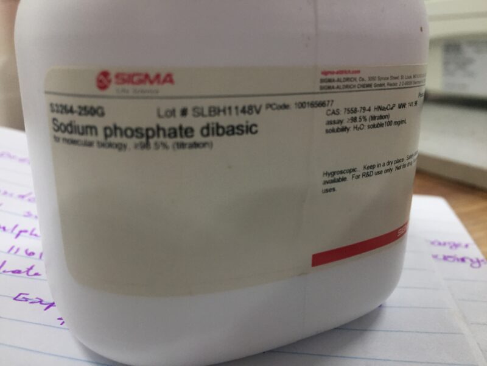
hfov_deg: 61.7
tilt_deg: -16.2
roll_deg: +1.1
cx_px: 244
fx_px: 408
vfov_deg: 48.2
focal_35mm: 29
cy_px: 183
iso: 160
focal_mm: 4.15
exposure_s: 1/33
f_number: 2.2
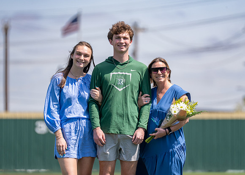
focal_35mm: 247
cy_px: 86
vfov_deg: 5.8
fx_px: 1717
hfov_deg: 8.2
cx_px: 129
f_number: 2.8
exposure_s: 1/1600
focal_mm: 200
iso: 100
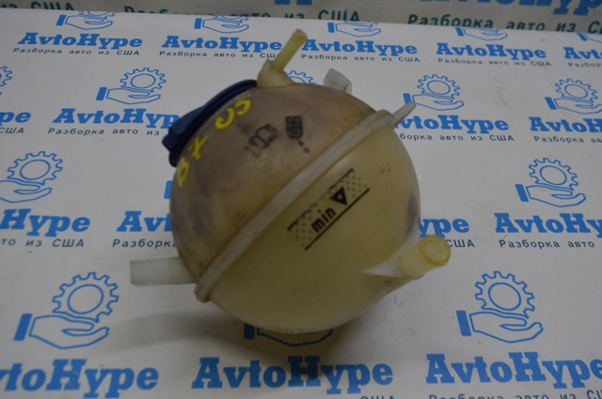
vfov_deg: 39.9
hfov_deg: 57.3
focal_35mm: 33
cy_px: 200
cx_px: 301
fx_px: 551
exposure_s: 1/125
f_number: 5.6
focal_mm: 22
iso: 400
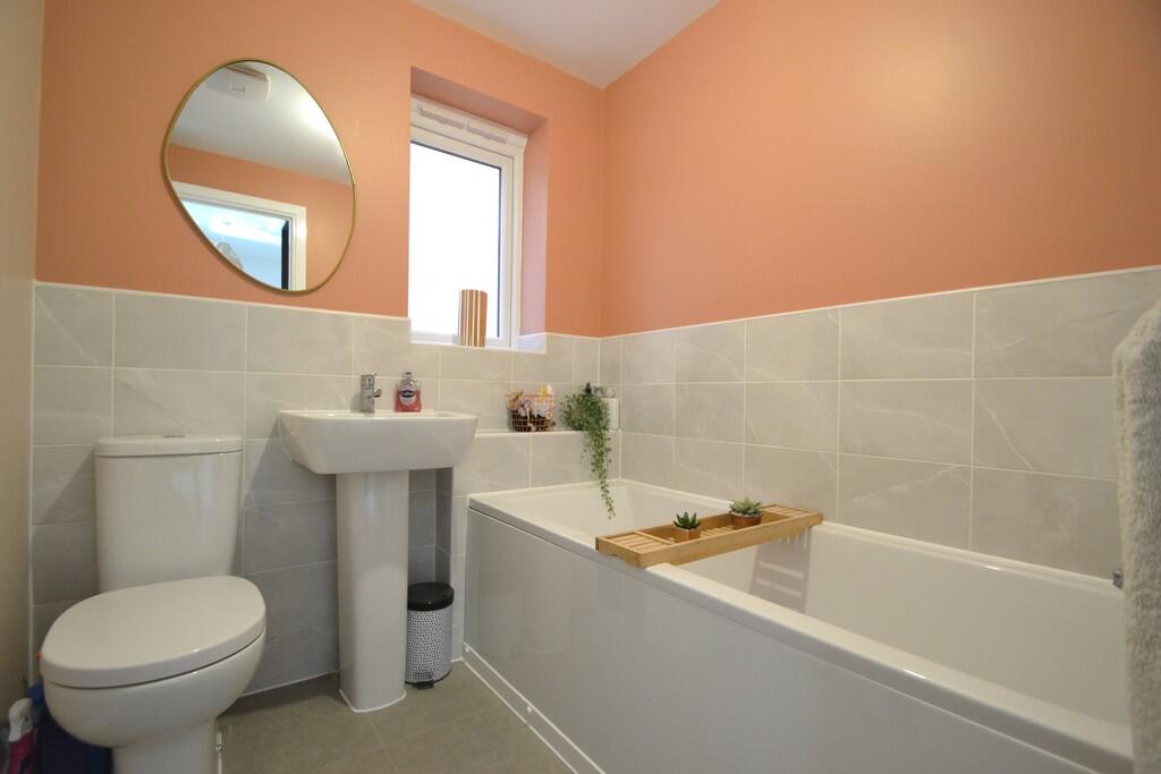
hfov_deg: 100.4
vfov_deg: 77.3
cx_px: 580
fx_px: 484
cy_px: 387
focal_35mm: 15
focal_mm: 10
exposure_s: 1/60
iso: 1800
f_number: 3.5
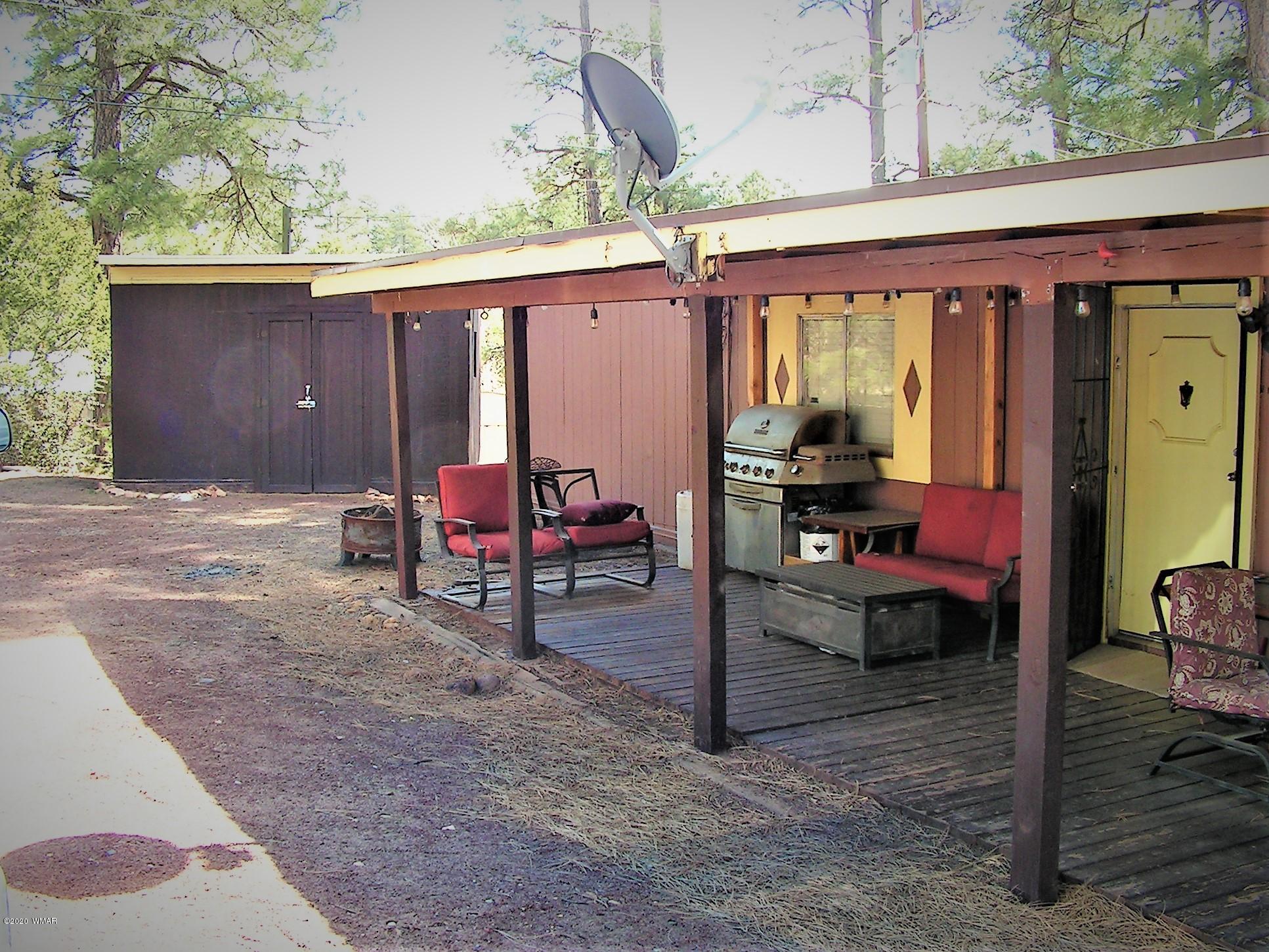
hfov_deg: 51.3
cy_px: 476
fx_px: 1320
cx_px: 634
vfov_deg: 39.7
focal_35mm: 36
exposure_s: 1/60
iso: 64
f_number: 4.8
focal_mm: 6
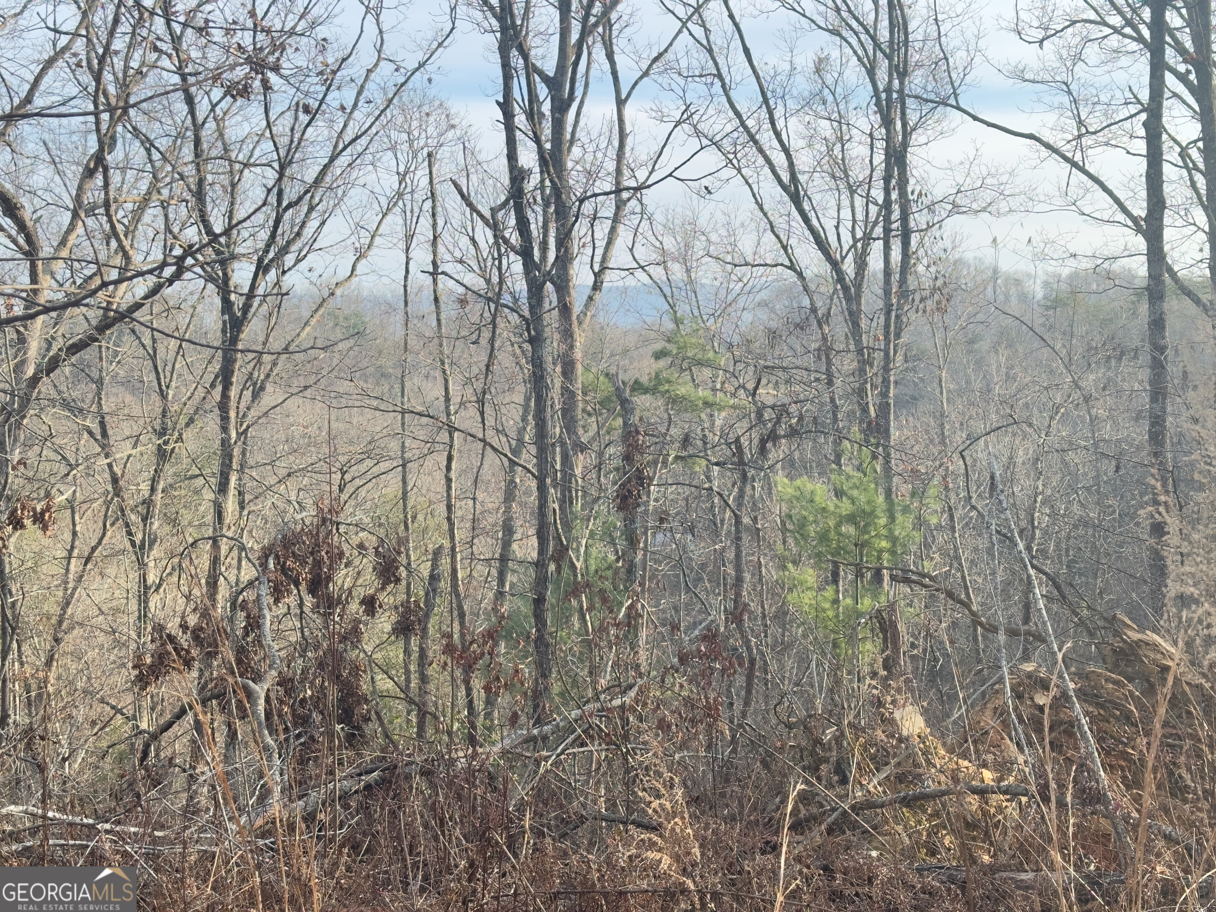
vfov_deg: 30.3
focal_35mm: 48
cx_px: 608
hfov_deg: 39.7
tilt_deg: -2.2
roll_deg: +0.1
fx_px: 1686
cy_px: 456
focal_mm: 6.86
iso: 64
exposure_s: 1/836
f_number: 1.78
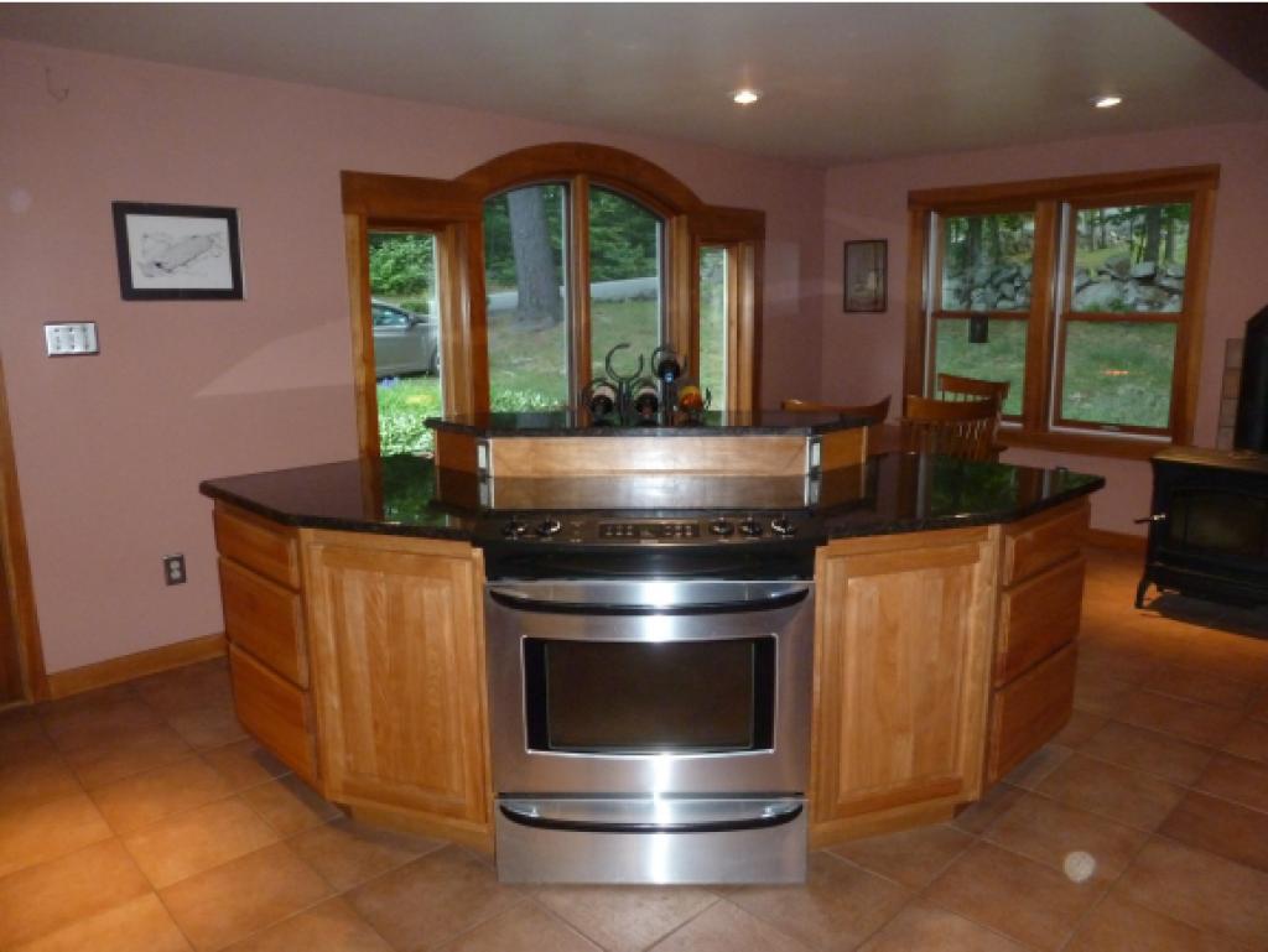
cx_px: 634
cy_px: 476
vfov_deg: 56.9
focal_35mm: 24
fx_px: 880
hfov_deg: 71.6
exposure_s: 1/60
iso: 400
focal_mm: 4.3
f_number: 3.3
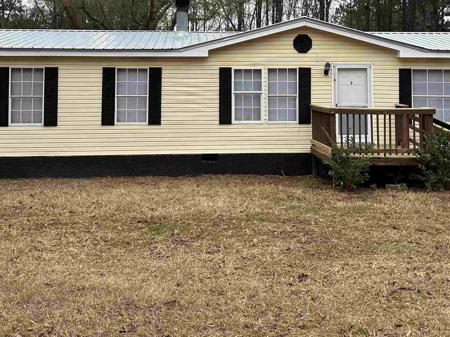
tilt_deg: +2.8
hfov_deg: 40.4
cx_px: 233
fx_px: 611
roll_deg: -0.1
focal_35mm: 47
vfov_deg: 30.1
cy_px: 64
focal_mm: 6.86
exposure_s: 1/729
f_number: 1.78
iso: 80
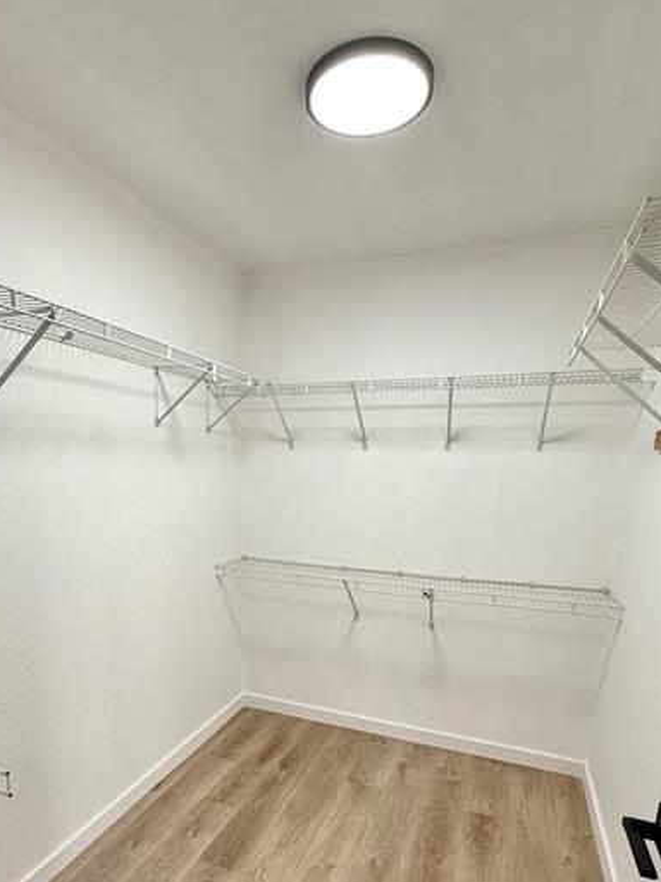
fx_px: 535
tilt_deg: -9.8
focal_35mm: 21
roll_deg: -1.5
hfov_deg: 63.1
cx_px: 282
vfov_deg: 77.2
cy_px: 565
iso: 200
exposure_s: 1/120
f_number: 2.2
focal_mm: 2.22
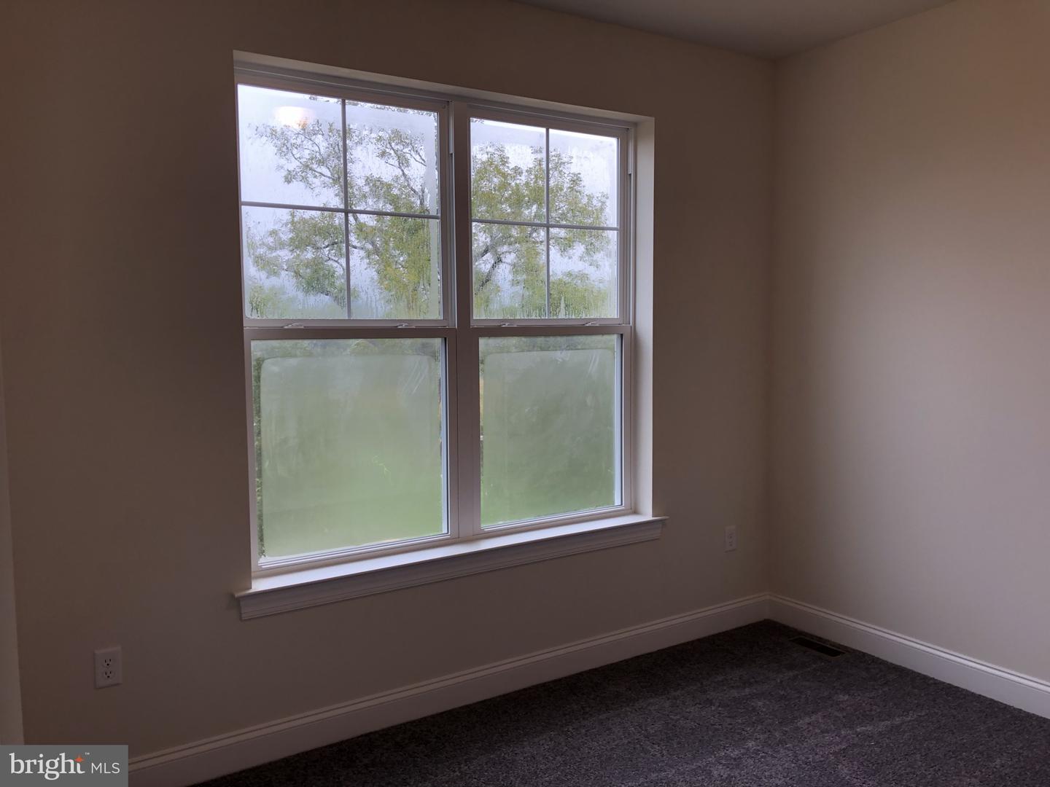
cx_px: 525
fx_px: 849
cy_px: 394
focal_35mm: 28
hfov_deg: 63.4
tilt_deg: -4.8
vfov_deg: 49.7
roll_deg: +0.9
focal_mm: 4
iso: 50
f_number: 1.8
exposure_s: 1/120
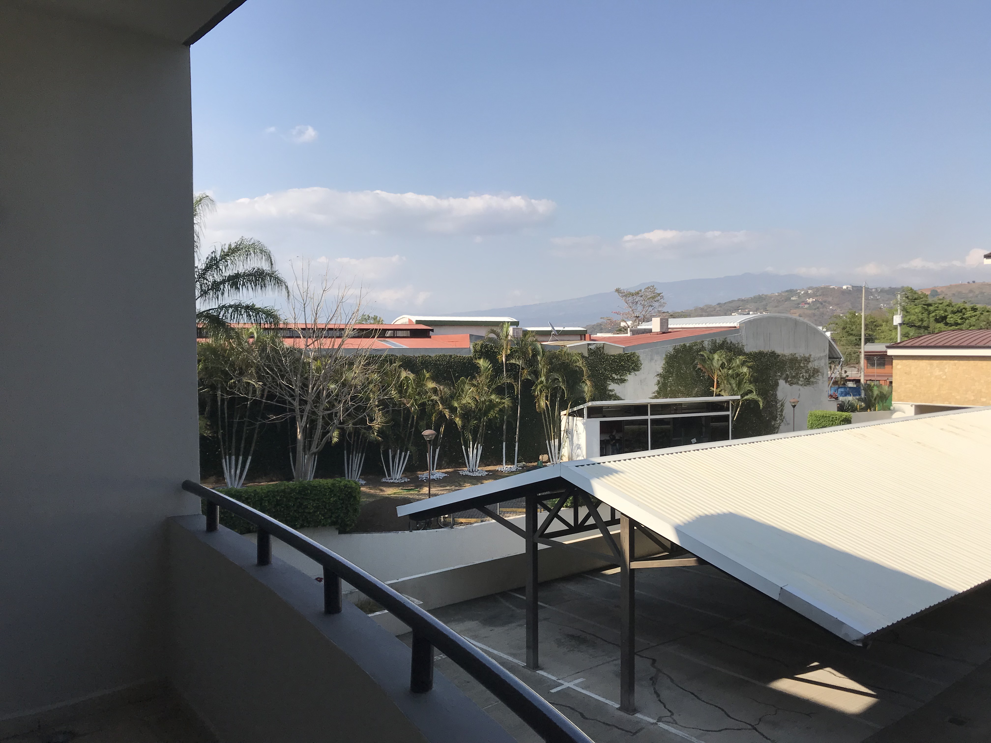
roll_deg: -0.6
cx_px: 496
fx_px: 802
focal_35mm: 28
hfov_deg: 63.4
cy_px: 372
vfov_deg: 49.7
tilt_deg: -0.2
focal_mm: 3.99
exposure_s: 1/2660
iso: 20
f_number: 1.8
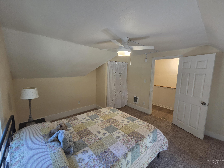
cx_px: 112
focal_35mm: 13
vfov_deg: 89.9
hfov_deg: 106.2
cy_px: 84
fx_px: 84
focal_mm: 2.2
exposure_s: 1/60
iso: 400
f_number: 2.2
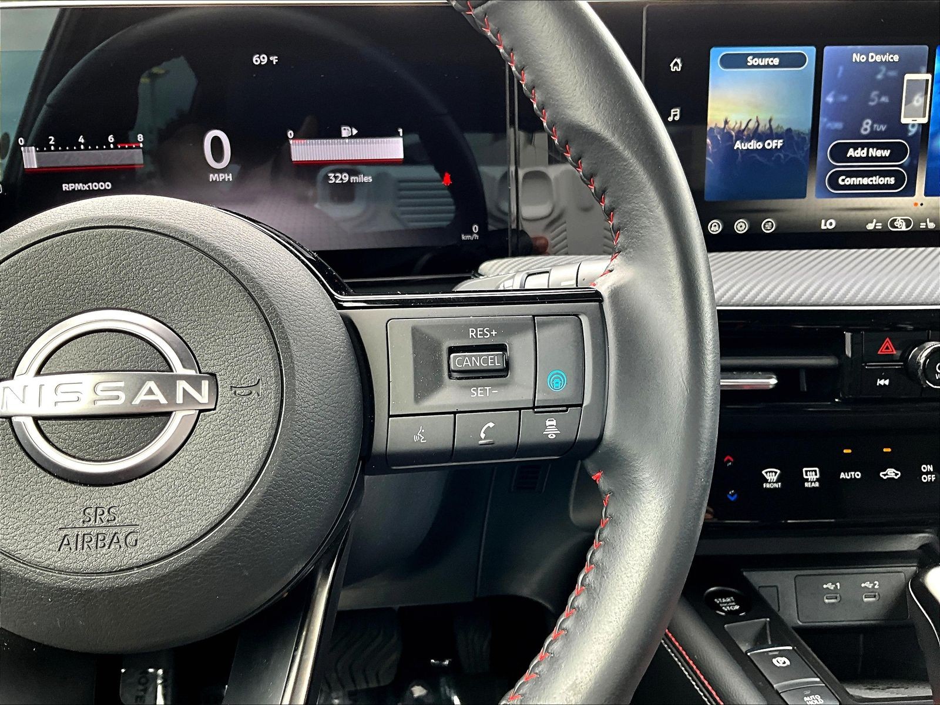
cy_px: 352
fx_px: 787
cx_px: 470
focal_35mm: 29
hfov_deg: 61.7
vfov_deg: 48.2
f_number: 1.8
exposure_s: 1/122
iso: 50
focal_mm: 3
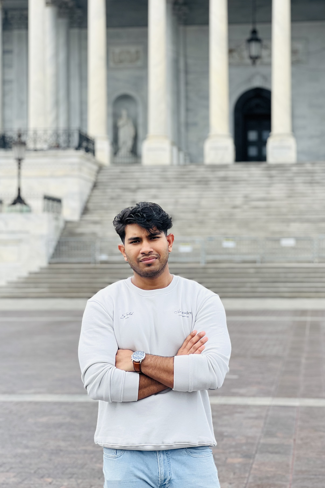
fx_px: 1205
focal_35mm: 89
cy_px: 224
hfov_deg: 15.4
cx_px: 152
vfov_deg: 22.9
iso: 20
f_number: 2.8
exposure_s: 1/133
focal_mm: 9
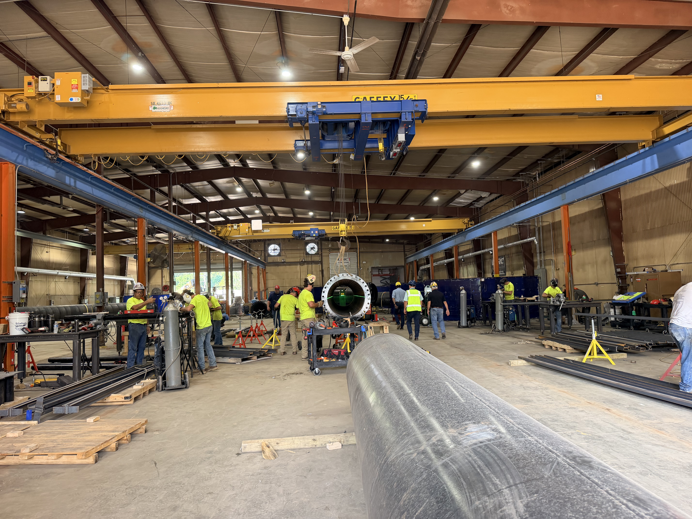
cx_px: 346
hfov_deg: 71.6
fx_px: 480
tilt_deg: +3.6
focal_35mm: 24
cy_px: 260
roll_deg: +3.2
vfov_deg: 56.8
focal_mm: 6.76
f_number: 1.78
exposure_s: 1/173
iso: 200
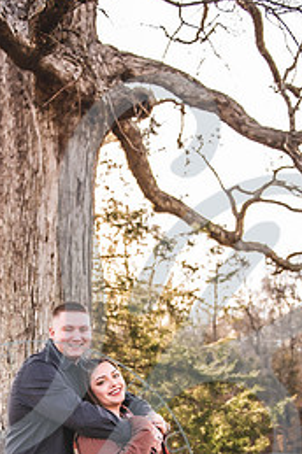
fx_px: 593
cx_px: 116
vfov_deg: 40.1
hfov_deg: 28.5
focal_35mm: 47
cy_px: 370
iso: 100
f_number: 2.8
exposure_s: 1/250
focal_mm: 27
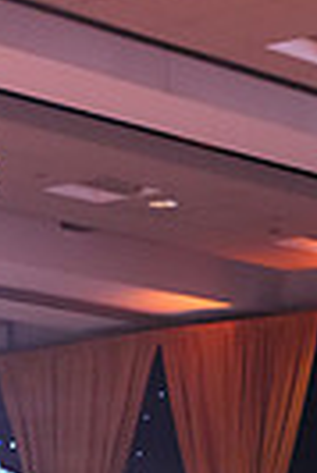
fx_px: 2463
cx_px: 240
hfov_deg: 7.4
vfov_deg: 10.7
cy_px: 637
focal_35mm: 187
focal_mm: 43
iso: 6400
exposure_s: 1/400
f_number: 5
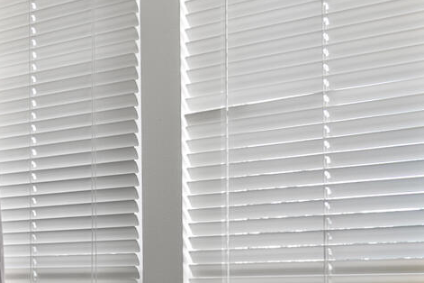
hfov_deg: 16.2
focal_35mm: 85
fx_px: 1001
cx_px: -498
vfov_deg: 15.7
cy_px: 301
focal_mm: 16
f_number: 8
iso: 200
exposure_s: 1/1.25
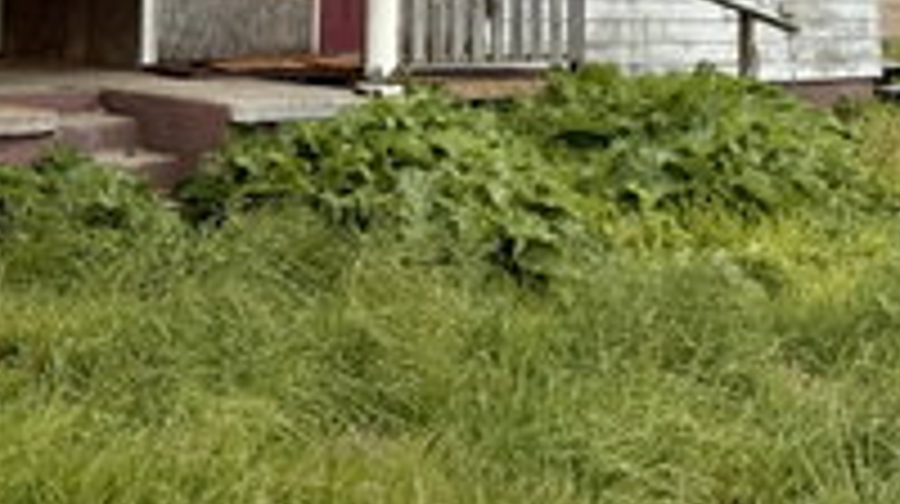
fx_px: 1597
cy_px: -274
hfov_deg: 30.4
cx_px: 135
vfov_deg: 16.2
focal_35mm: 67
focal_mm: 6.76
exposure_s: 1/5319
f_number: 1.78
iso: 80
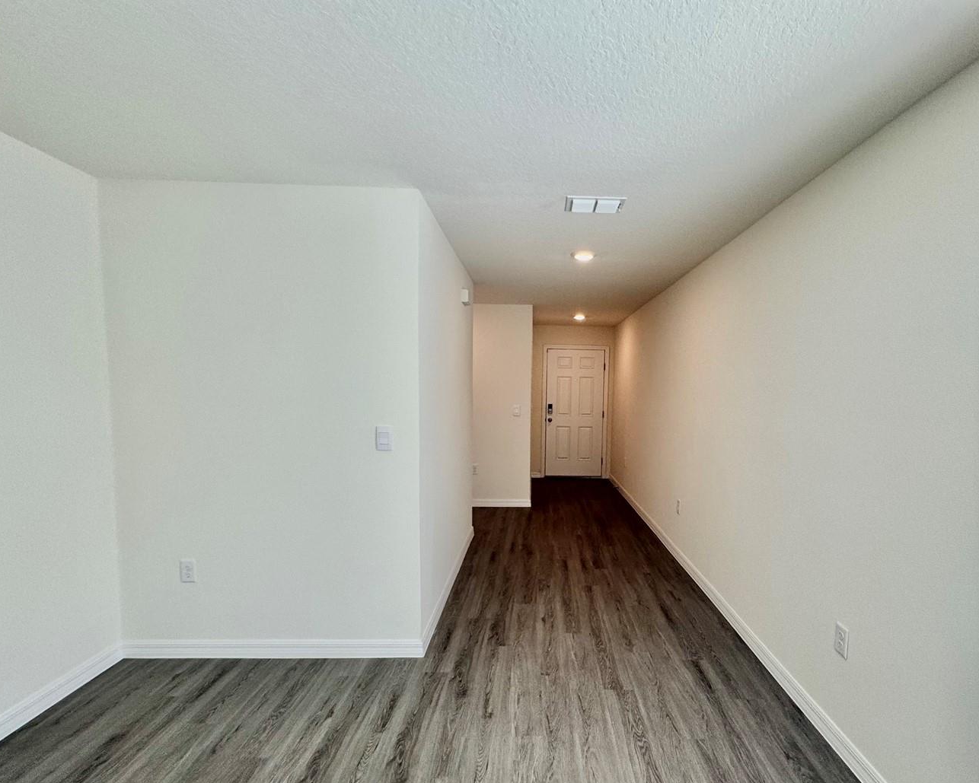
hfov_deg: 89.2
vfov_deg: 76.7
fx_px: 493
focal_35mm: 17
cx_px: 552
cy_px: 432
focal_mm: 2.22
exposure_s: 1/120
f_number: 2.2
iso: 80
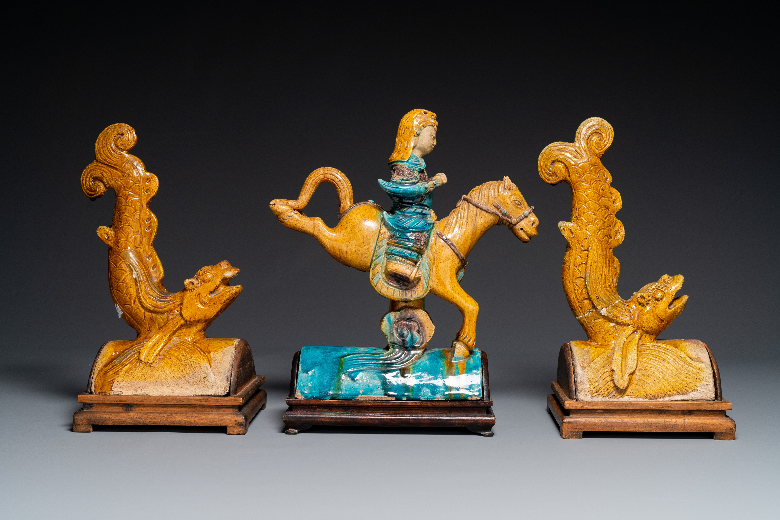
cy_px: 260
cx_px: 390
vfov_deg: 28.6
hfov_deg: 41.9
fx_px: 1018
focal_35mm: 47
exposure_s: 1/4
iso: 200
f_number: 8
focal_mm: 47
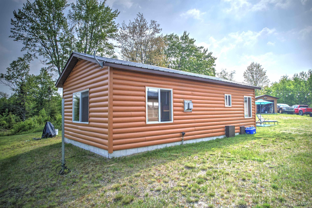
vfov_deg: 57.2
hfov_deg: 78.6
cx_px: 156
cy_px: 104
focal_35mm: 22
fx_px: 191
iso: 100
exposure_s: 1/3200
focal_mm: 8.4
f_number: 2.8
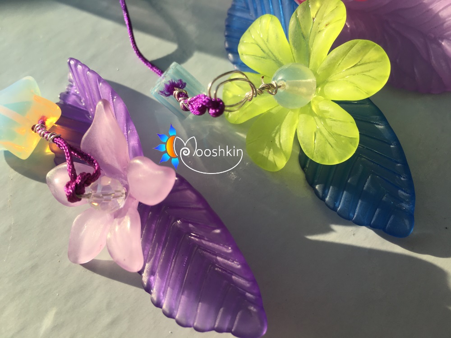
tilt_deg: -61.4
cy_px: 169
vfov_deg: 48.2
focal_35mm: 29
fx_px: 378
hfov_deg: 61.7
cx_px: 226
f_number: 2.2
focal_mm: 4.15
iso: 25
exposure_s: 1/646
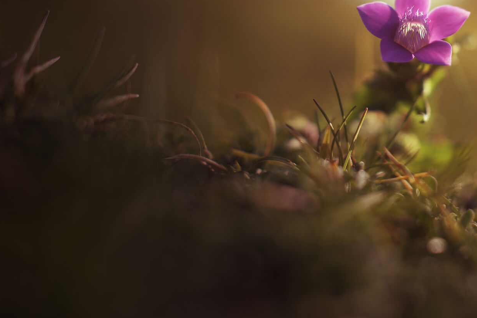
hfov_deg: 28.7
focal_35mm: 68
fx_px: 901
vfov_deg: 19.6
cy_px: 29
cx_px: 412
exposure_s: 1/4000
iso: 100
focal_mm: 35
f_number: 2
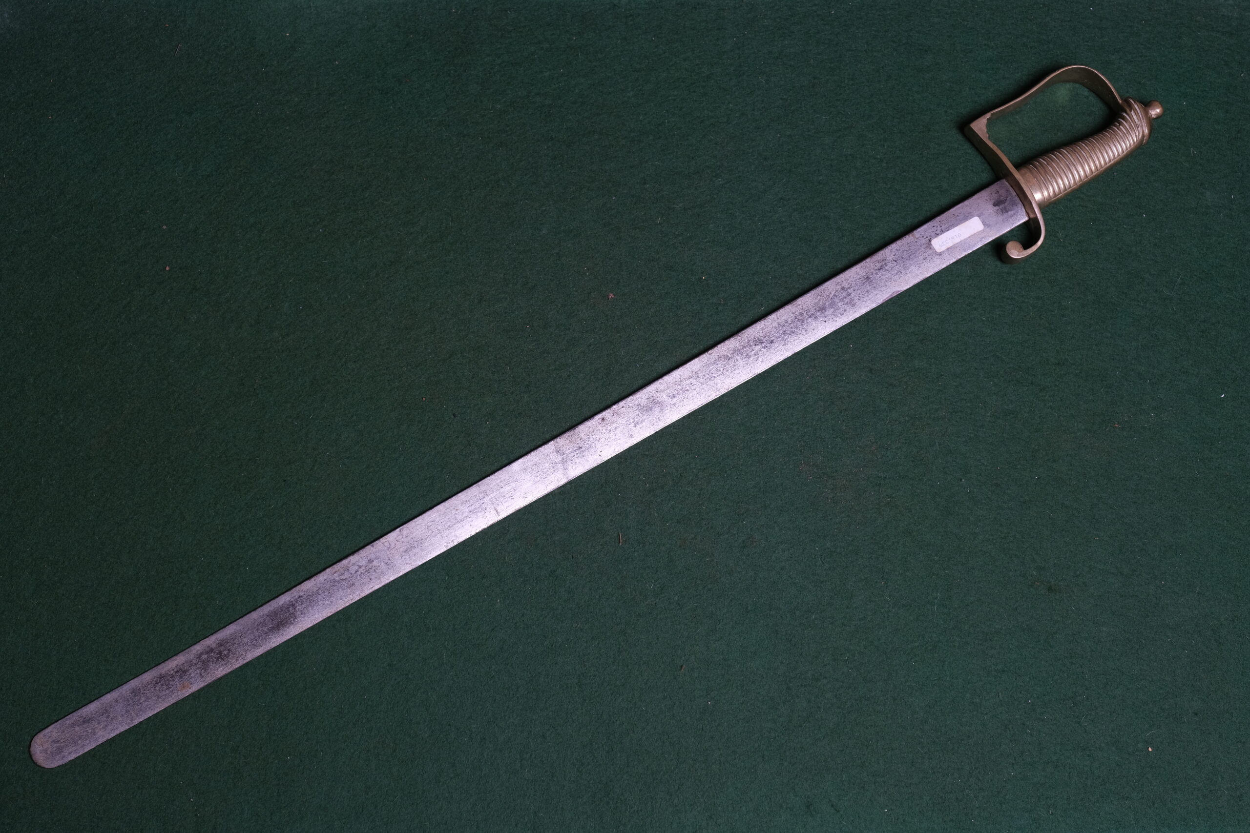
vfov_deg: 28.1
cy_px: 416
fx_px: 1667
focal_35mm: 48
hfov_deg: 41.1
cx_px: 625
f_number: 5.6
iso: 320
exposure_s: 1/160
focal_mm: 32.1
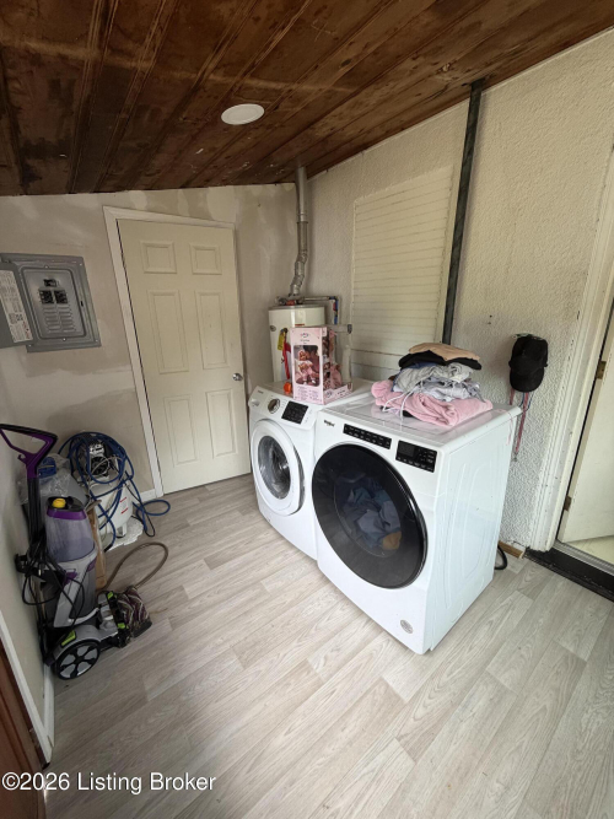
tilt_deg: -17.3
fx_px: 331
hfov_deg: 85.7
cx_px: 307
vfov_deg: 102.1
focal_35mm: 14
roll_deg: +1.8
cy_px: 410
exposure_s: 1/121
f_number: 2.2
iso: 160
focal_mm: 2.22
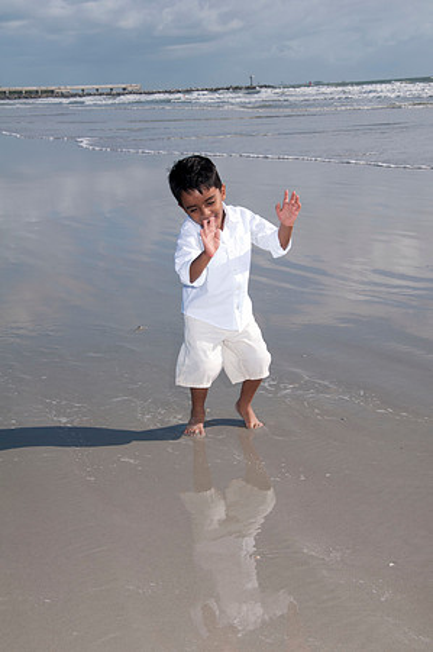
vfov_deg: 33.4
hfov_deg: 22.6
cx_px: 216
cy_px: 326
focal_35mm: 60
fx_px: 1085
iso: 100
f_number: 11
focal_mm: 40
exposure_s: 1/250
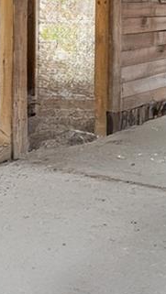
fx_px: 570
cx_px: 208
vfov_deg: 27.7
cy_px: 19
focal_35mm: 73
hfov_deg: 15.8
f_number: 8
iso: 400
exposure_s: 1/500
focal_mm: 14
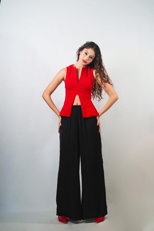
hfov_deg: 28.7
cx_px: 77
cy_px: 116
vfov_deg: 41.9
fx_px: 301
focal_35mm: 47
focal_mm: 47
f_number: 6.3
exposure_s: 1/125
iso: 2000
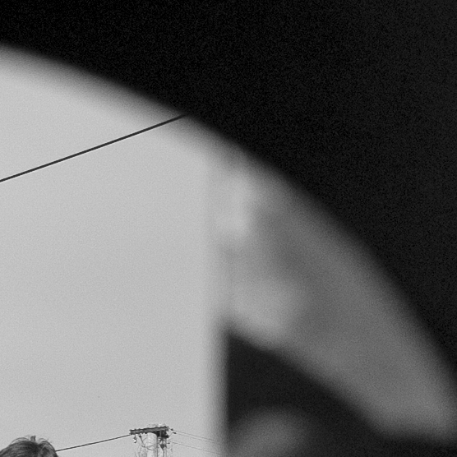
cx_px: 47
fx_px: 2573
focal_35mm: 172
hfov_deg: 10.1
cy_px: 644
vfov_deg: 9.9
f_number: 6.3
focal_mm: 25
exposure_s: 1/1000
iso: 800
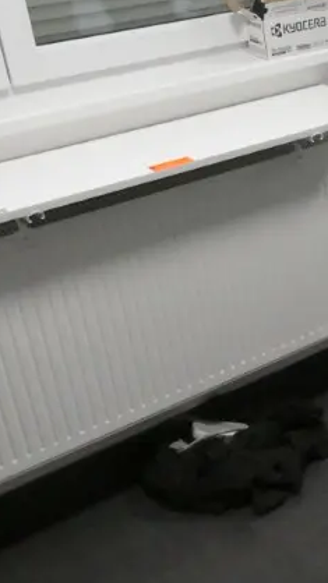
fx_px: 990
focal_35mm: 64
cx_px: 529
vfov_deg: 32.8
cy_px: 285
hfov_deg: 16.6
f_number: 3.3
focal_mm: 4.3
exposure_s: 1/60
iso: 800
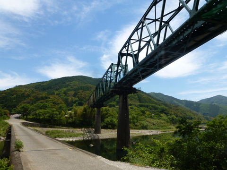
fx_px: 157
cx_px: 114
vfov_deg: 56.8
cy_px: 85
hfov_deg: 71.6
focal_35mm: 24
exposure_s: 1/800
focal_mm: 4.3
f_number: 4
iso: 100
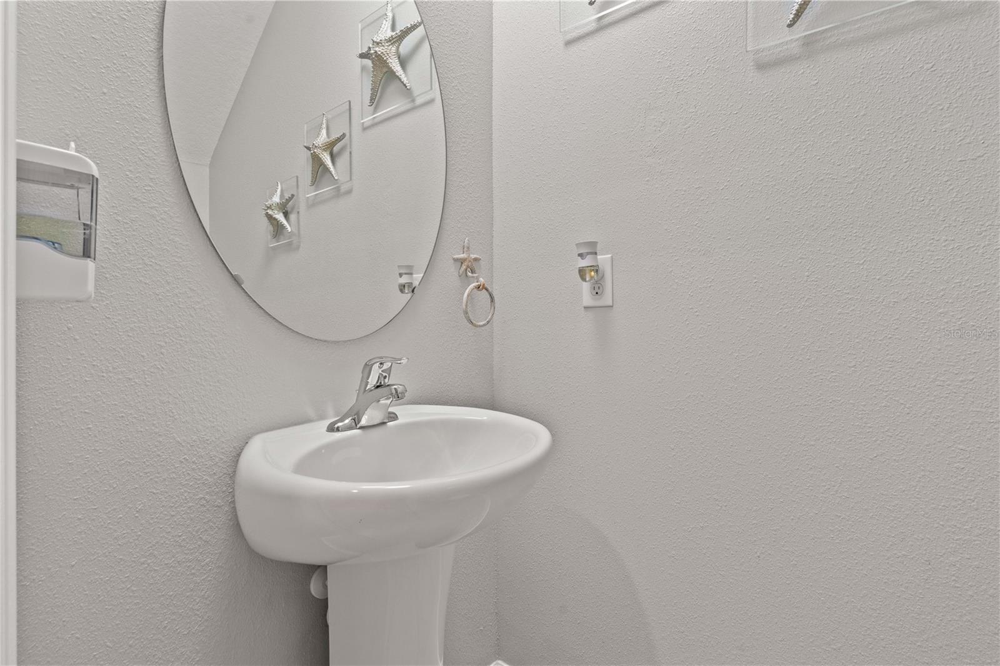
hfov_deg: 96.7
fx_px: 444
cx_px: 500
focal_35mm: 16
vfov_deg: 73.7
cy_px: 333
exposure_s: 1/4
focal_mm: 16
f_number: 9
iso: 640
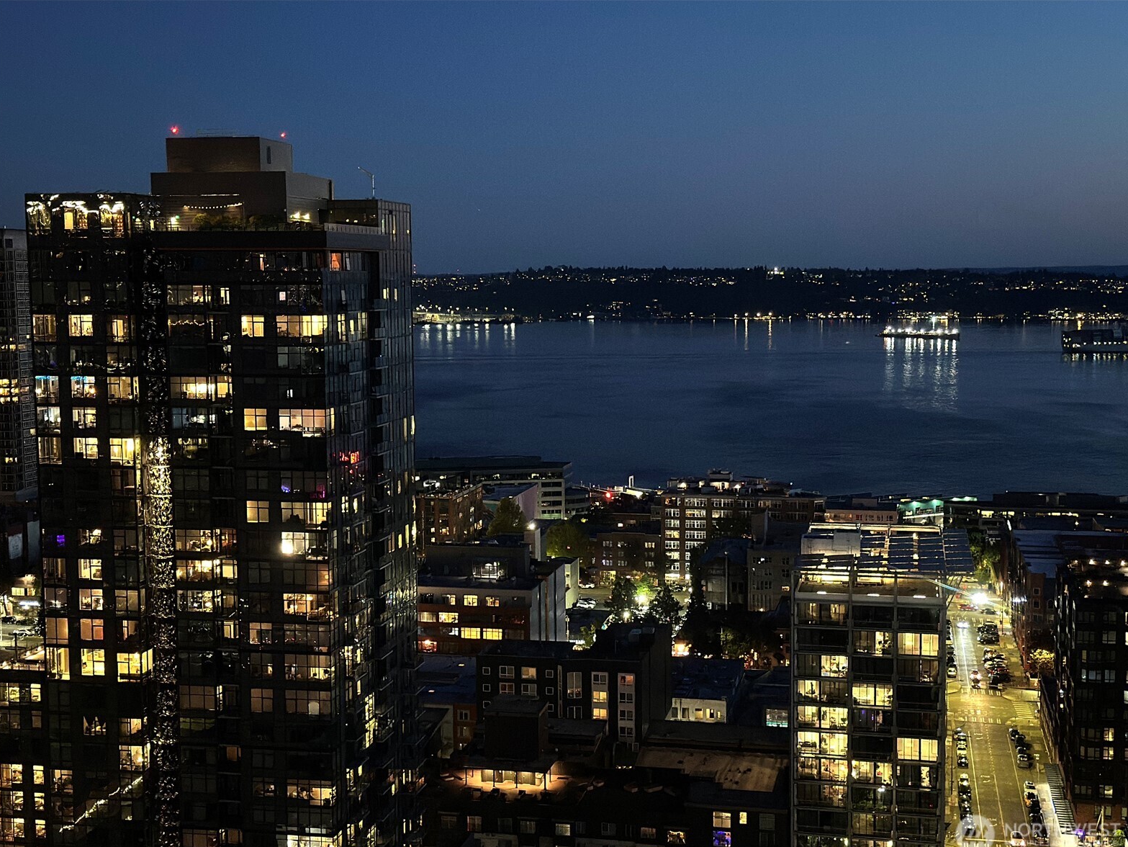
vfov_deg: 29.7
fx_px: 1597
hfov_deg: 38.9
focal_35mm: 49
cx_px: 567
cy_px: 431
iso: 1000
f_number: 1.78
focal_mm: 6.86
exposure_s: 1/15
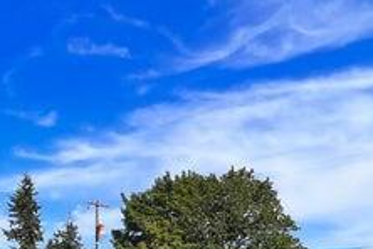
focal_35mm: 52
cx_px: 29
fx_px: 539
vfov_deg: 21.7
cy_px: 374
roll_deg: -1.1
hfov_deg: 35.7
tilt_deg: -4.2
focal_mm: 1.57
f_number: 1.8
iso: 32
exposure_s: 1/1783
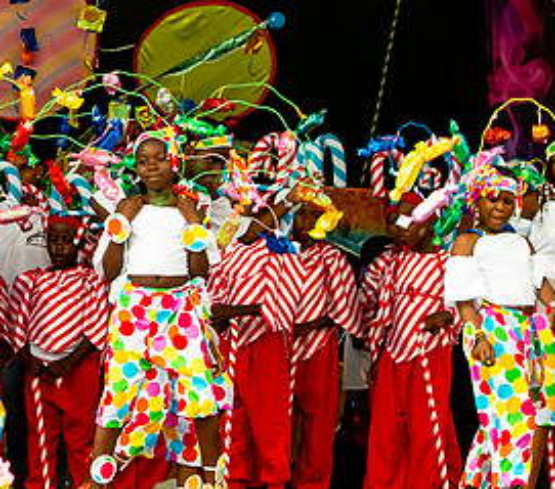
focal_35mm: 335
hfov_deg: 5.5
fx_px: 5729
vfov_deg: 4.9
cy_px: 232
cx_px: -250
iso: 160
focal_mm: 70
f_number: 5.6
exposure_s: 1/200
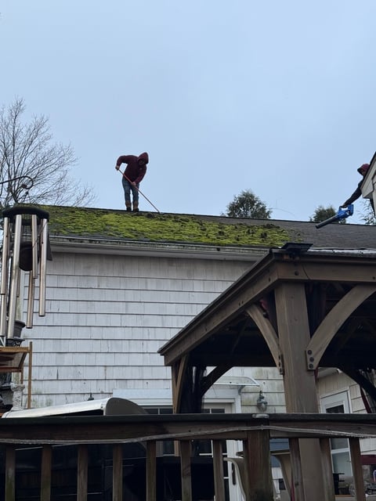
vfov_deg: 39.7
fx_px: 695
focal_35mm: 48
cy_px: 250
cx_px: 188
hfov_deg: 30.3
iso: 64
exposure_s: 1/663
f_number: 1.78
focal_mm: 6.76
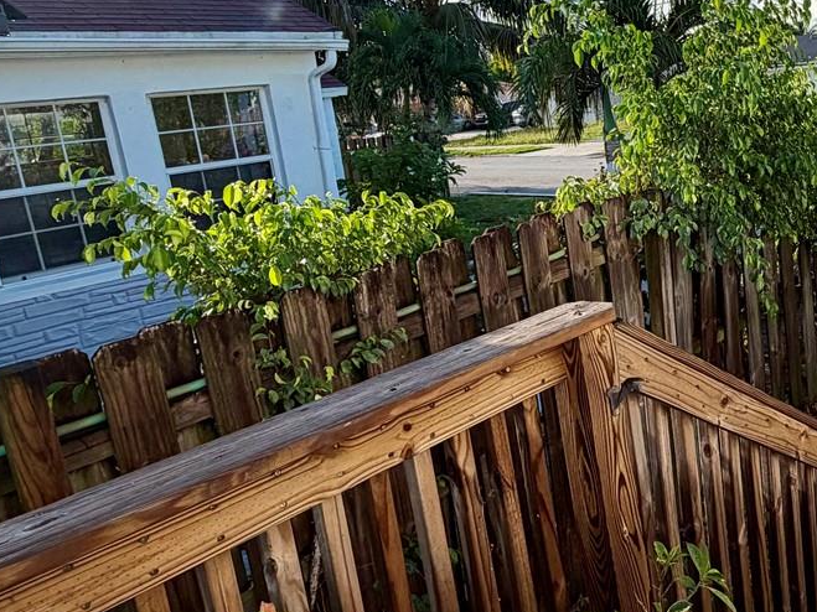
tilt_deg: -11.3
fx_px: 802
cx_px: 719
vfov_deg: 41.4
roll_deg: +4.9
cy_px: 224
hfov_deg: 48.8
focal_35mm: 34
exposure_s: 1/770
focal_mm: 2.22
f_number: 2.2
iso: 40
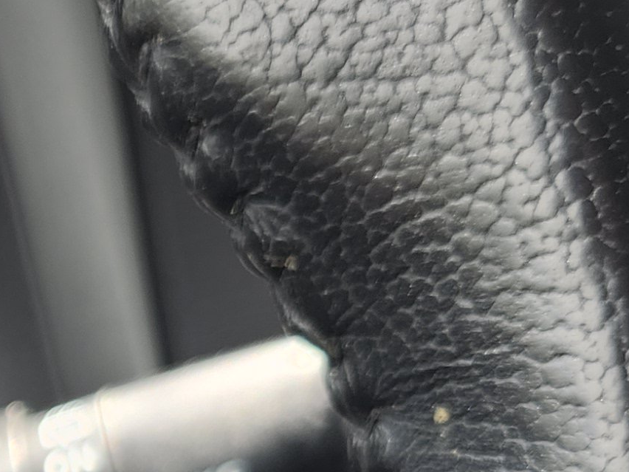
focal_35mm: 108
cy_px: 812
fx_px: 1962
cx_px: -397
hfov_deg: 16.2
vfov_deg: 12.6
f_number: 1.8
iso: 40
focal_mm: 5.54
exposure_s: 1/120
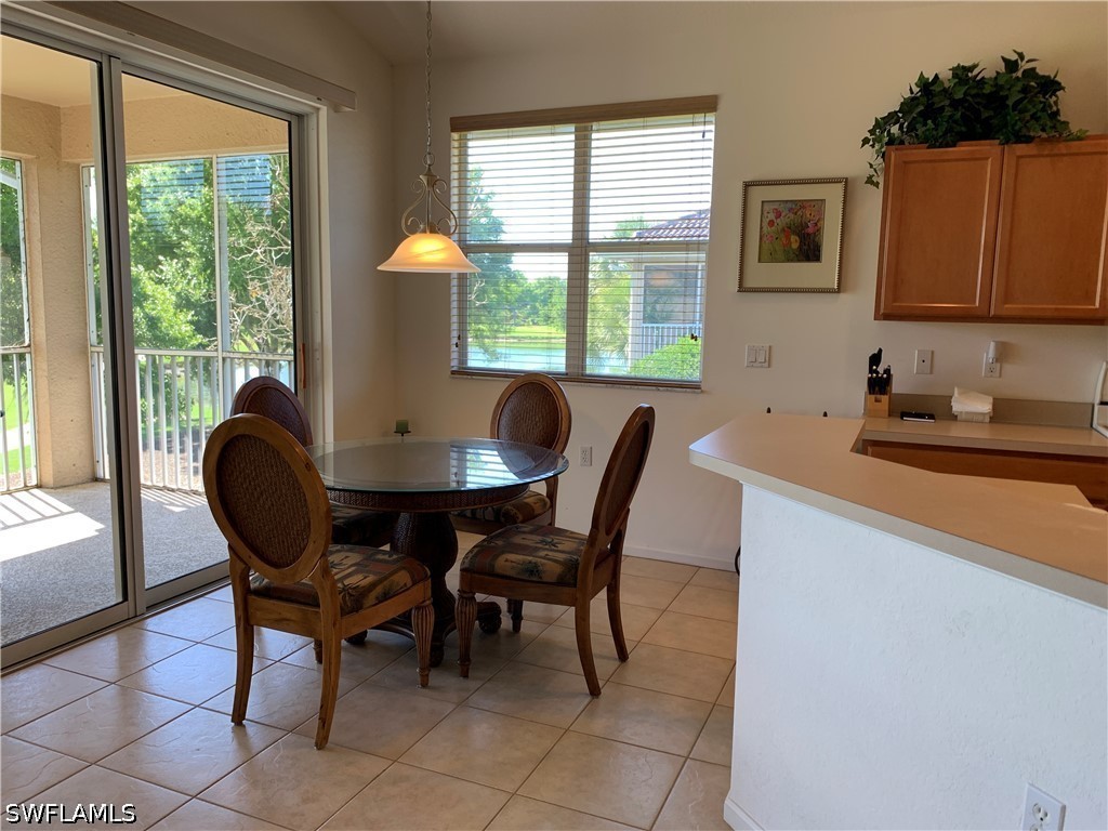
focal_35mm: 26
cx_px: 554
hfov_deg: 67.3
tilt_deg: -7.5
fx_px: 832
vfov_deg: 53.1
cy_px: 416
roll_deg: -1.5
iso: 64
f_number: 1.8
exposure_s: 1/120
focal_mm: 4.25
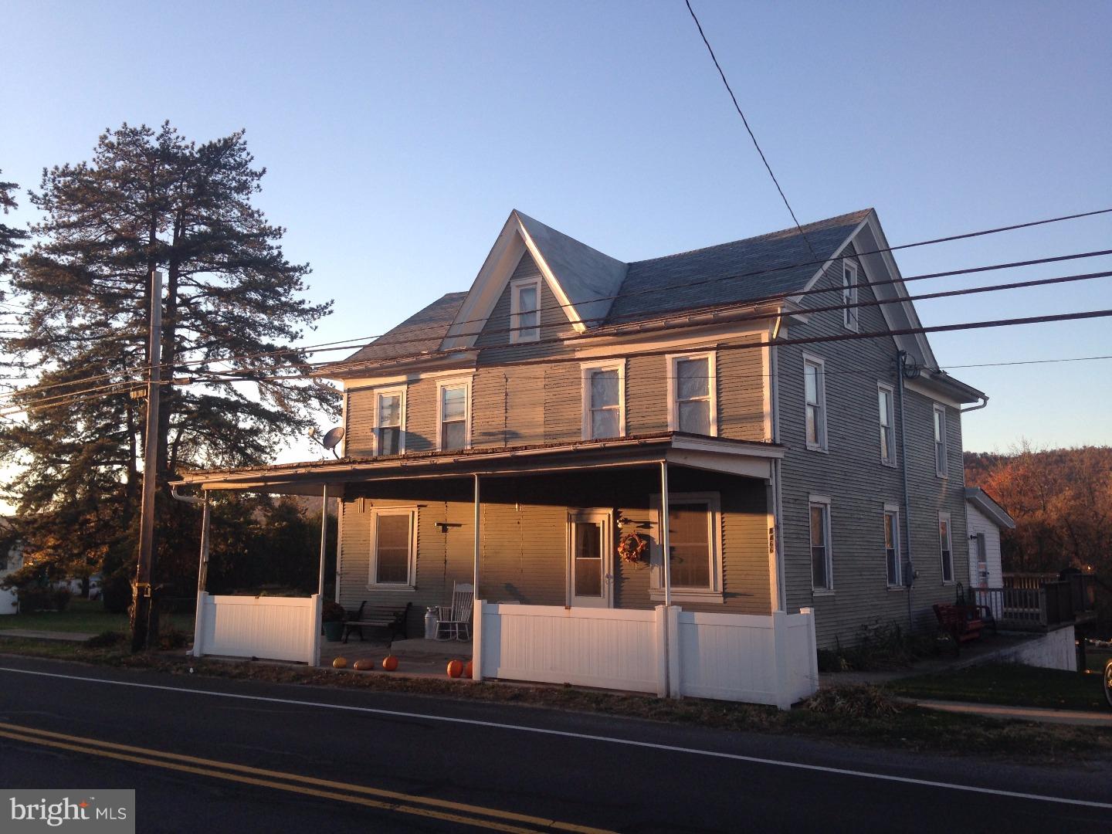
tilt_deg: +7.4
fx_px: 1060
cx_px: 556
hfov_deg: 55.4
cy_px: 417
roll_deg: -0.1
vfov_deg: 42.9
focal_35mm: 33
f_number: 2.4
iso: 50
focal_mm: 4.12
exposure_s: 1/264
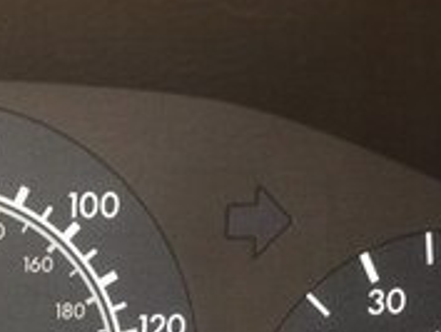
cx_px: -127
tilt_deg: -28.0
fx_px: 1377
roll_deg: -3.0
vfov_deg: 13.2
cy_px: 433
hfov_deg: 17.1
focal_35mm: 108
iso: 64
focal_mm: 4.15
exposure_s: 1/33
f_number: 2.2
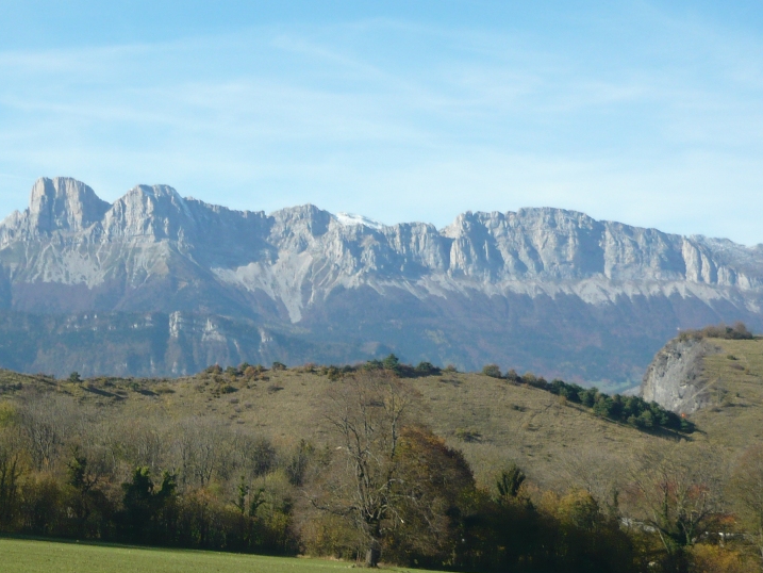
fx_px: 1764
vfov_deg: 18.4
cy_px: 371
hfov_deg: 24.3
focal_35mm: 80
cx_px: 246
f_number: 9
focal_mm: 7.2
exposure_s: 1/125
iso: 100
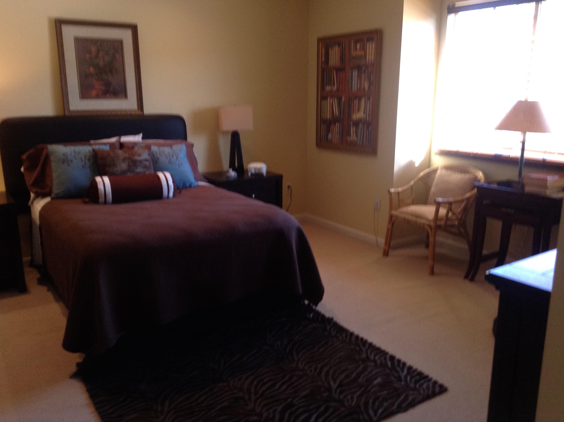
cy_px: 211
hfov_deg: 55.4
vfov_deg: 42.8
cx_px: 282
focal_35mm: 33
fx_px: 537
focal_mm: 3.3
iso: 80
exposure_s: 1/24
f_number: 2.4
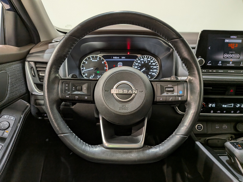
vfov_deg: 56.8
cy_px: 91
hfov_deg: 71.6
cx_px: 122
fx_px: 168
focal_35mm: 24
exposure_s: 1/120
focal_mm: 4.53
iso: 229
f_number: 1.7
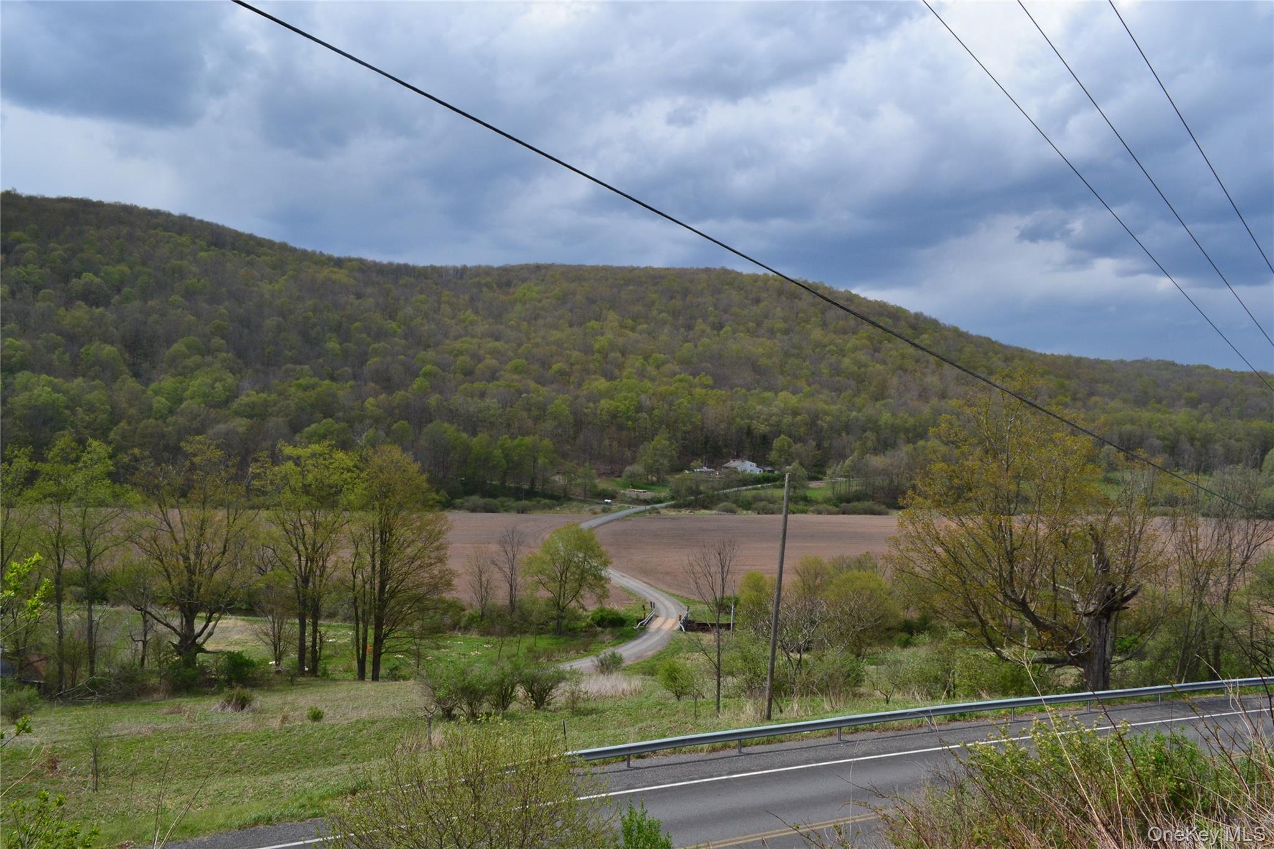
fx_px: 955
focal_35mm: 27
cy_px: 424
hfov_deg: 67.4
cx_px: 637
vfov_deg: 47.9
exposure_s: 1/400
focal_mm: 18
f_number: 11
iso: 400
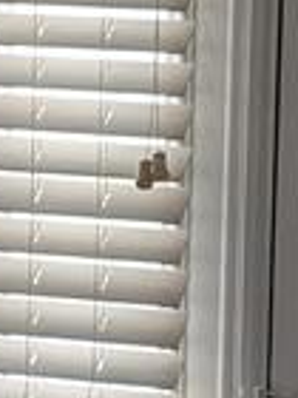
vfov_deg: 7.3
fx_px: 3088
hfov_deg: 5.4
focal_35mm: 269
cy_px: 378
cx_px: -221
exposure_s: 1/60
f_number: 1.68
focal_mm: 6.9
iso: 28
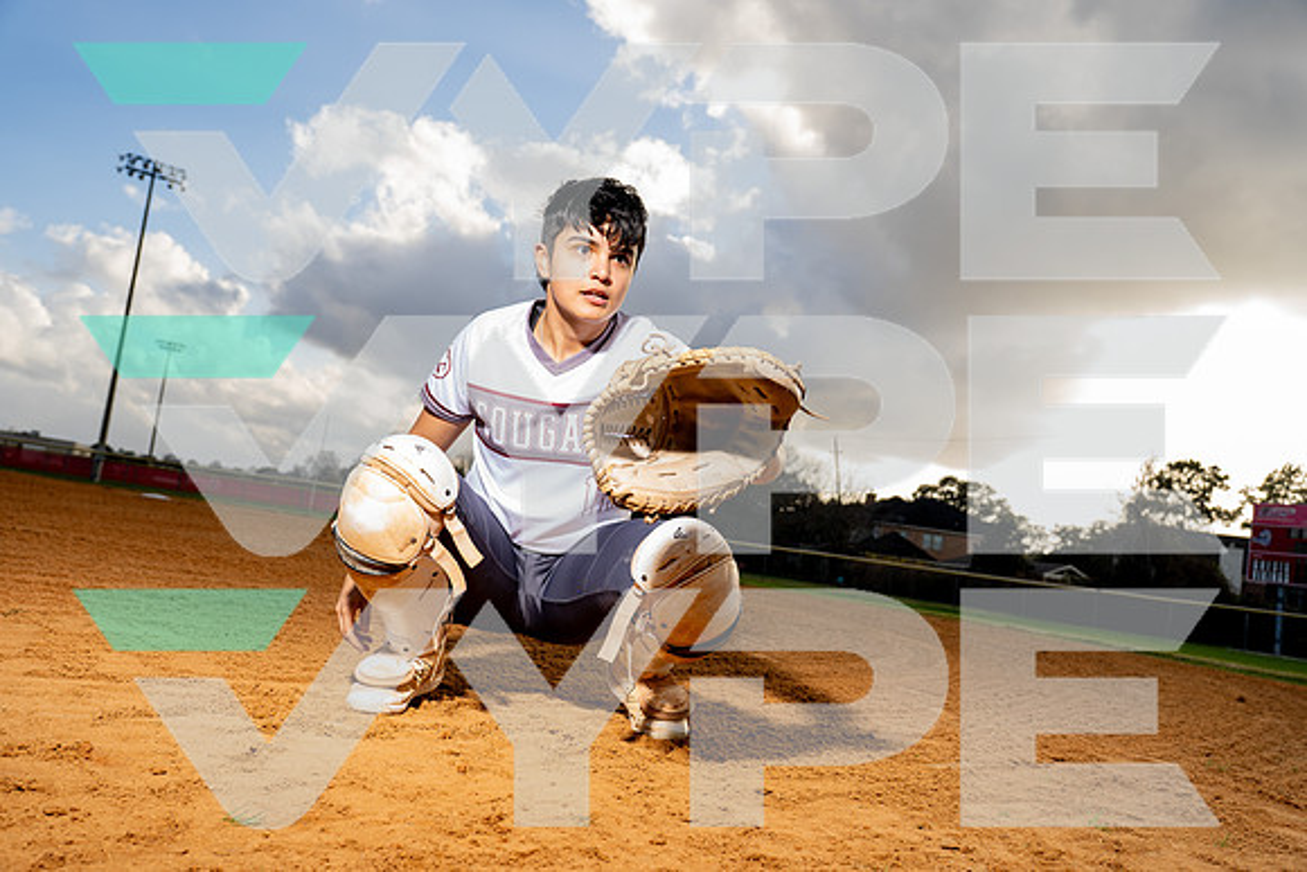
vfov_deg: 43.6
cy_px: 436
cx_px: 654
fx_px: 1089
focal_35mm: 30
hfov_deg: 61.9
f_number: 5
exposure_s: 1/250
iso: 100
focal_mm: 30
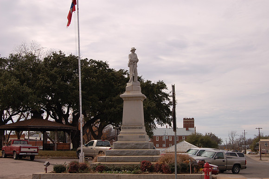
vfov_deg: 22.6
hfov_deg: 33.4
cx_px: 134
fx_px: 448
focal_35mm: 60
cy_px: 90
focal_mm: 40
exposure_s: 1/320
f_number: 10
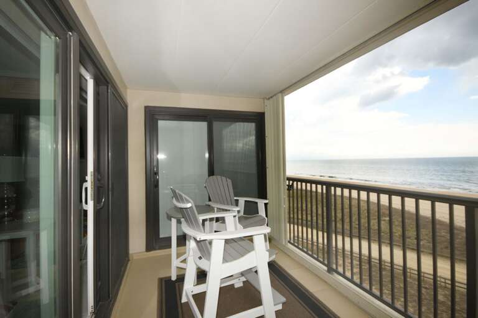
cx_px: 239
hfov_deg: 93.3
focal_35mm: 17
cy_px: 159
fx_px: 226
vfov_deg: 70.4
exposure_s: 1/200
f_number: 5.6
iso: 80
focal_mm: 11.5
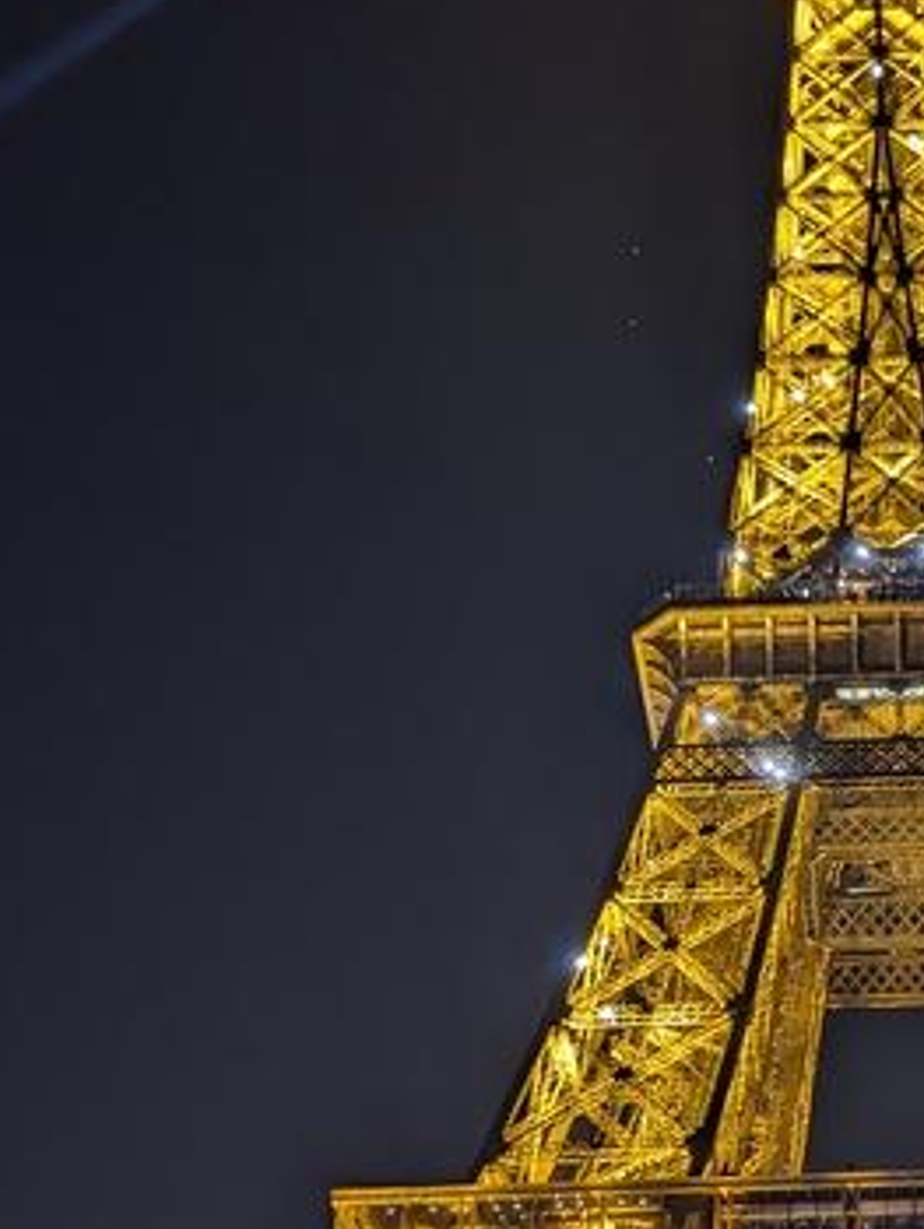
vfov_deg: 27.8
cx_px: 924
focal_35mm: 70
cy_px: 618
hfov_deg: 20.4
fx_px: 2488
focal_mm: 6.81
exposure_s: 1/27
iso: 288
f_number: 1.85
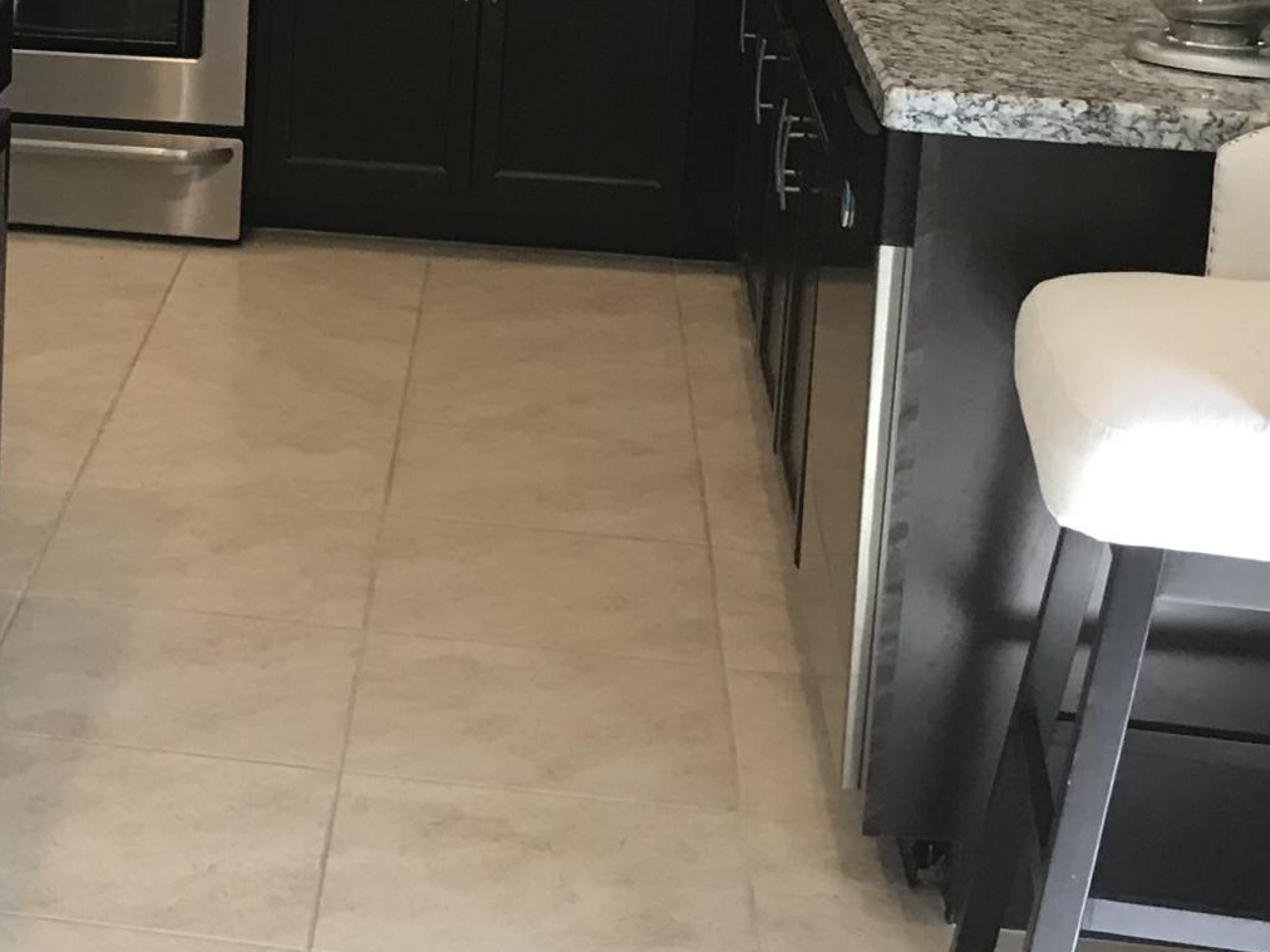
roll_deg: -1.2
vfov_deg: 17.5
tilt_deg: -12.9
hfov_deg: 22.4
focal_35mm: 83
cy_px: 108
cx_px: -90
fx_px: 3045
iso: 25
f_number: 1.8
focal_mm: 3.99
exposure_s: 1/30
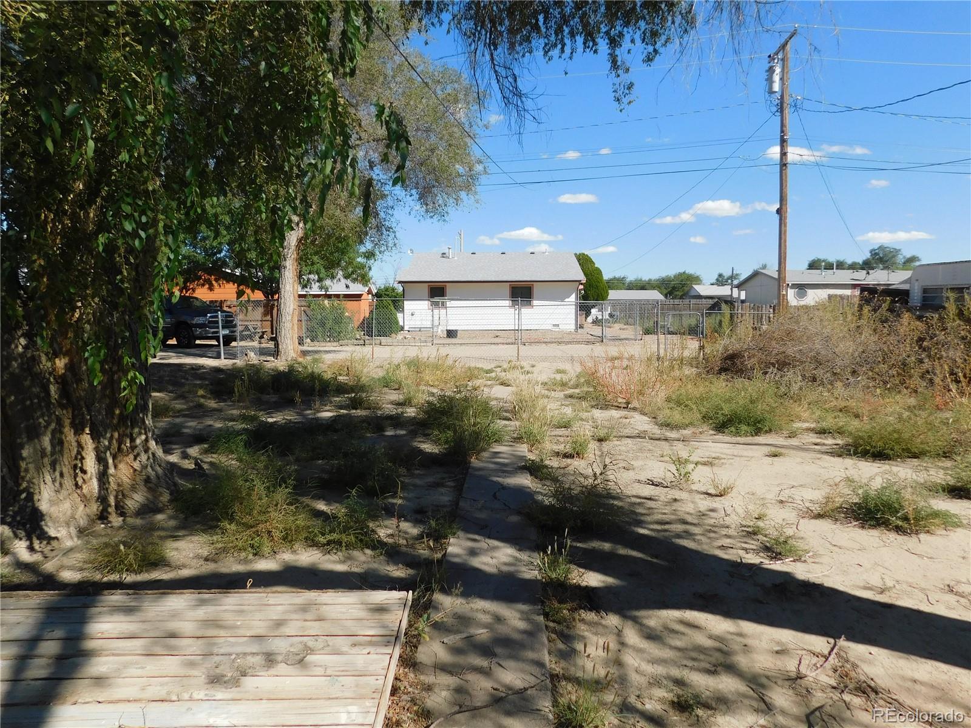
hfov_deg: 73.9
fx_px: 645
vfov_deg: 58.9
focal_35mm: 23
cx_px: 486
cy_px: 364
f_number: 6
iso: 125
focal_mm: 4
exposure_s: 1/400
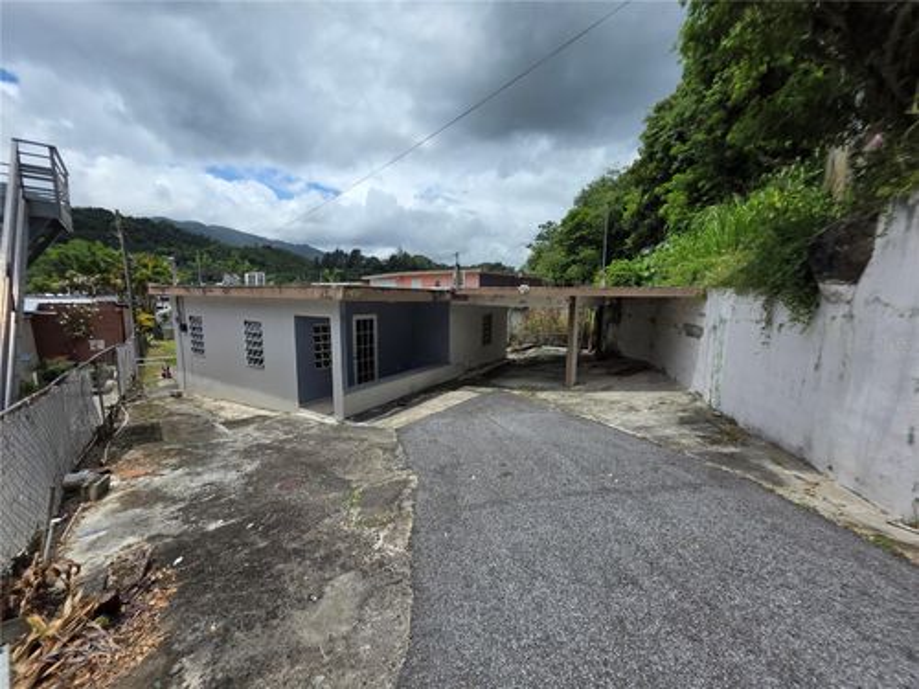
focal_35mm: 13
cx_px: 460
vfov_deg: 89.9
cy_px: 344
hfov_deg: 106.2
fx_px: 345
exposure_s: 1/2969
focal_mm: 2.2
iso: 40
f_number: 1.9
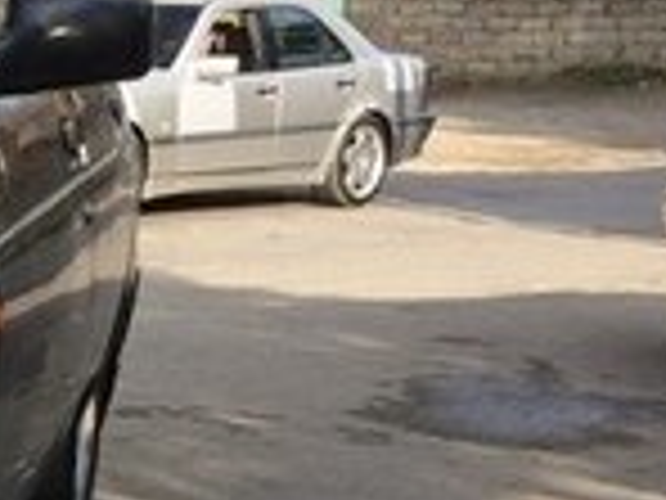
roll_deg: +0.8
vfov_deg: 11.2
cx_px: -554
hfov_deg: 13.6
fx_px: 2482
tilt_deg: -17.3
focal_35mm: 129
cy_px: 655
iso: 32
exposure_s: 1/873
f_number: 2.2
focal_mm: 4.15
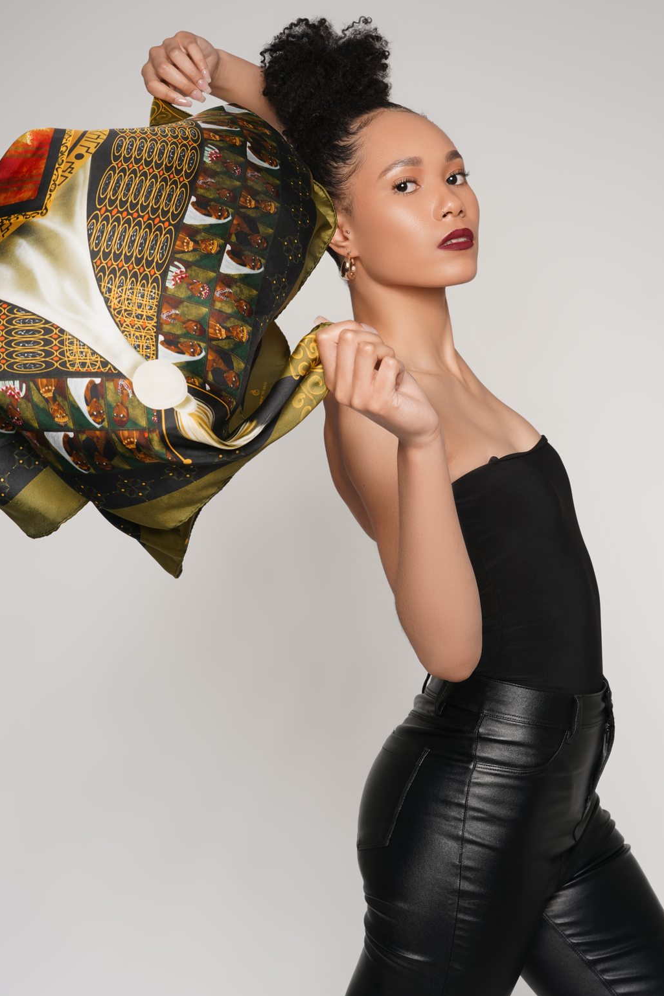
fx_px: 1965
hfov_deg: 19.2
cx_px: 336
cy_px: 504
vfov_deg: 28.5
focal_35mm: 71
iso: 100
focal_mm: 70
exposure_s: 1/160
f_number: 11
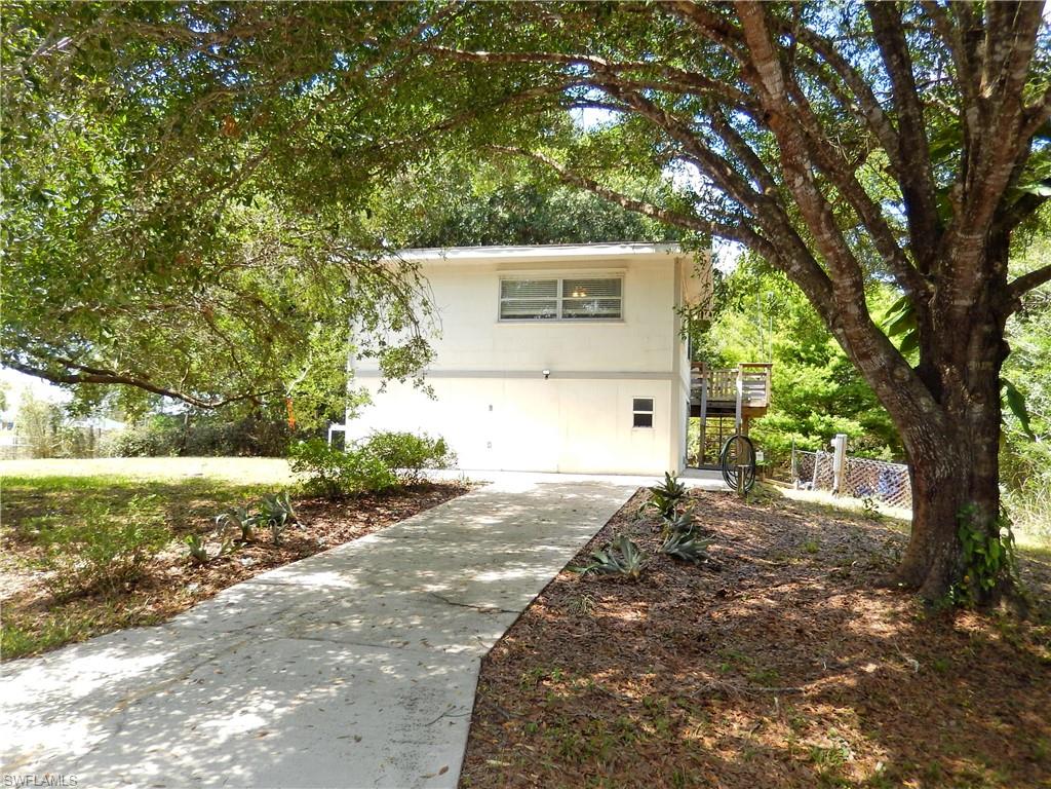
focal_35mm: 25
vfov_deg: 54.9
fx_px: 759
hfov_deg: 69.4
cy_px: 394
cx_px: 526
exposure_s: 1/320
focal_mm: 4.5
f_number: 3.4
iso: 180
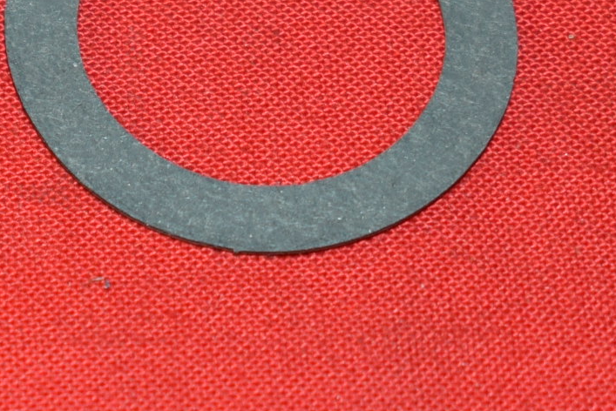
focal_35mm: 254
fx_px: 4348
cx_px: -163
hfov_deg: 8.0
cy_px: 127
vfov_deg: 5.4
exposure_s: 1/30
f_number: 5.6
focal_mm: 40
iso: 400
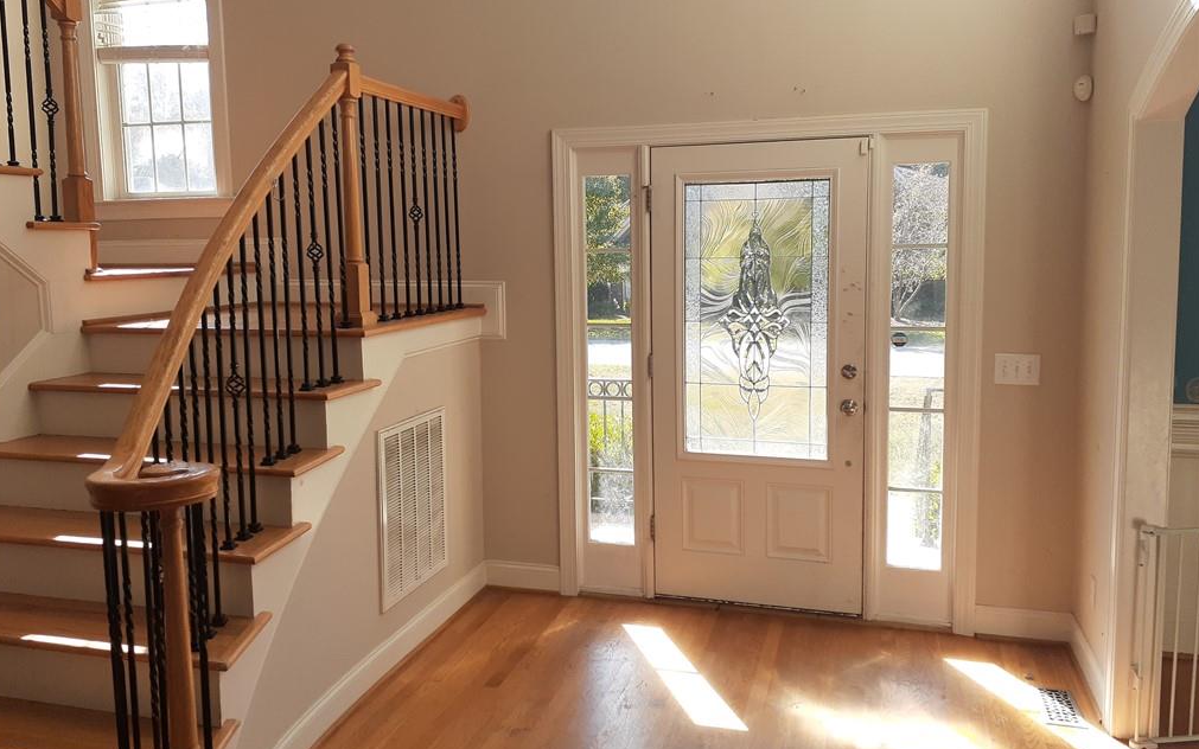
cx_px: 597
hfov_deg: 64.6
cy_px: 339
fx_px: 948
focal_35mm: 29
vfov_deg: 43.1
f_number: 1.9
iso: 40
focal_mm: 3.6
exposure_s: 1/199
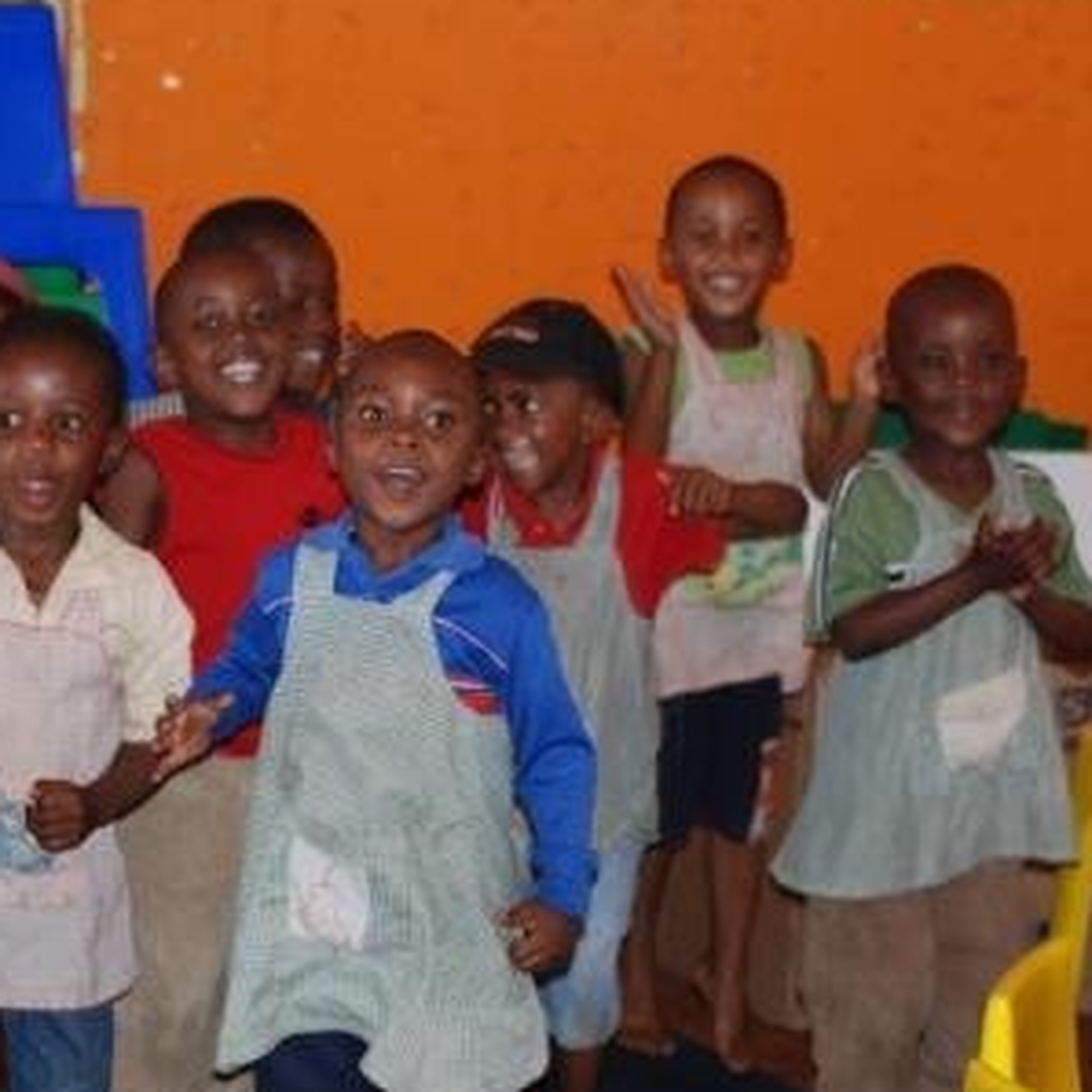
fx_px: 4890
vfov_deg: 12.7
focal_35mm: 137
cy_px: 700
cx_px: 275
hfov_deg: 12.7
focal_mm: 50
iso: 200
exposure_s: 1/60
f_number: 2.8
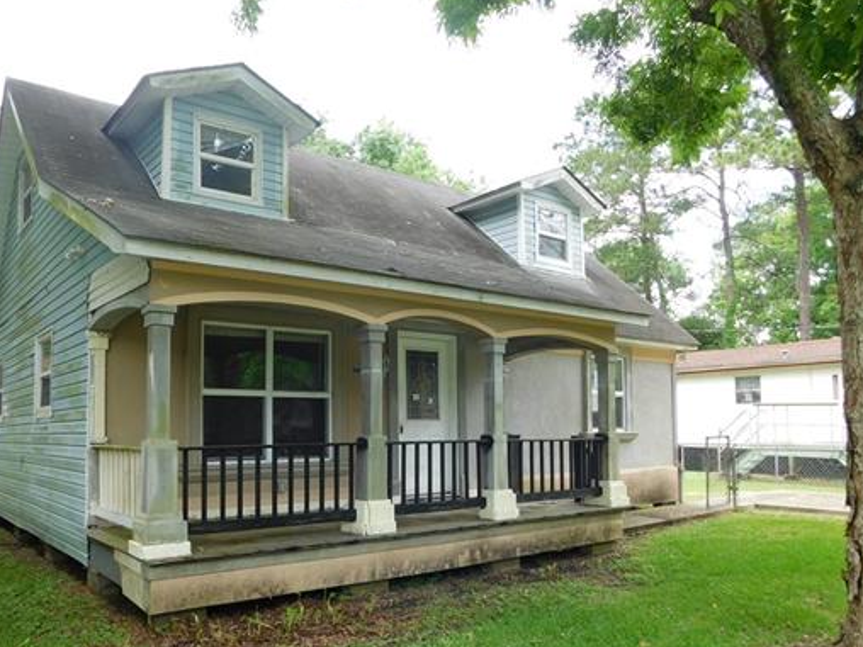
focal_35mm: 29
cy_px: 391
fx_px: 723
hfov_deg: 61.6
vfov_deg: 47.9
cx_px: 394
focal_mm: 4
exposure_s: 1/250
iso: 125
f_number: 3
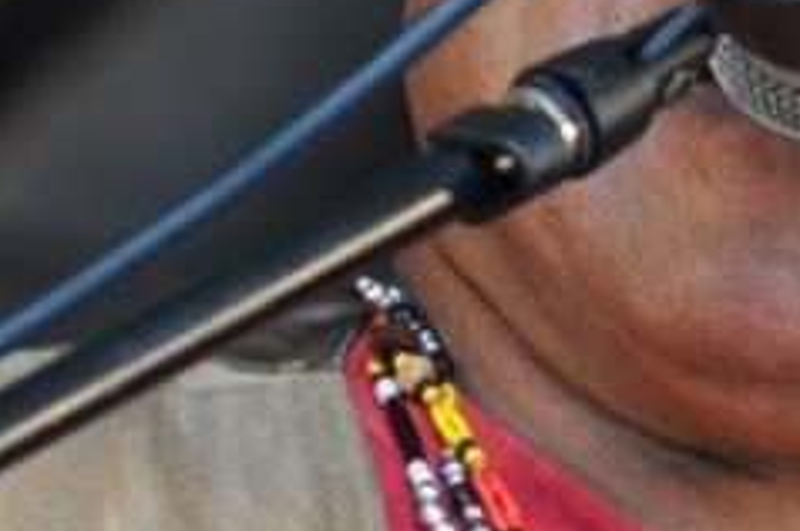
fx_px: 25080
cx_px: 481
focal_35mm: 1130
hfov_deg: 1.8
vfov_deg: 1.2
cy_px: 343
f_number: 5.3
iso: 400
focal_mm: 175
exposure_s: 1/200
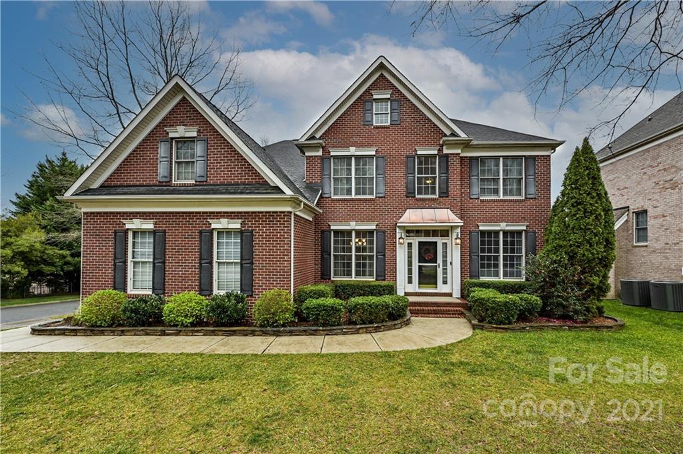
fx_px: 284
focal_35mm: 15
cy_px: 227
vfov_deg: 77.2
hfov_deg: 100.4
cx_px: 342
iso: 1000
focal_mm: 15
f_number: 11
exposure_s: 1/400
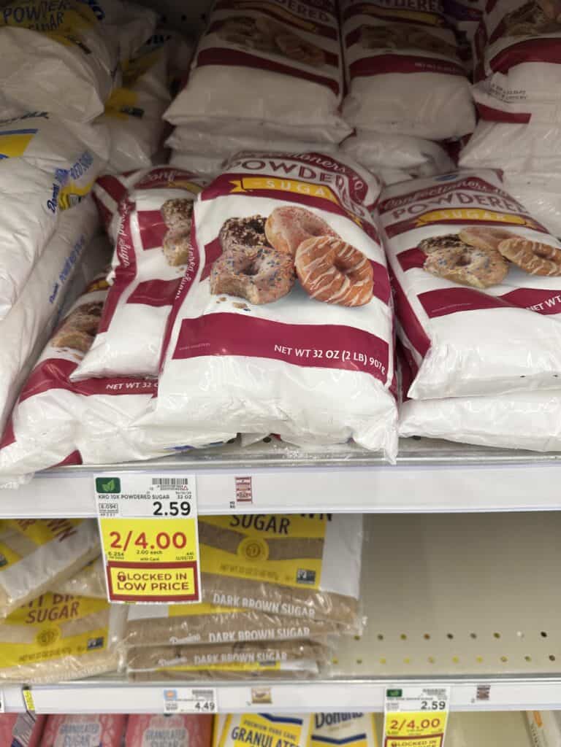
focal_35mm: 24
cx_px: 280
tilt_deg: -38.7
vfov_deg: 71.6
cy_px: 374
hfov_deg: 56.8
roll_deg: +1.7
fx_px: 519
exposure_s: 1/117
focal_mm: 6.86
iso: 160
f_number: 1.78
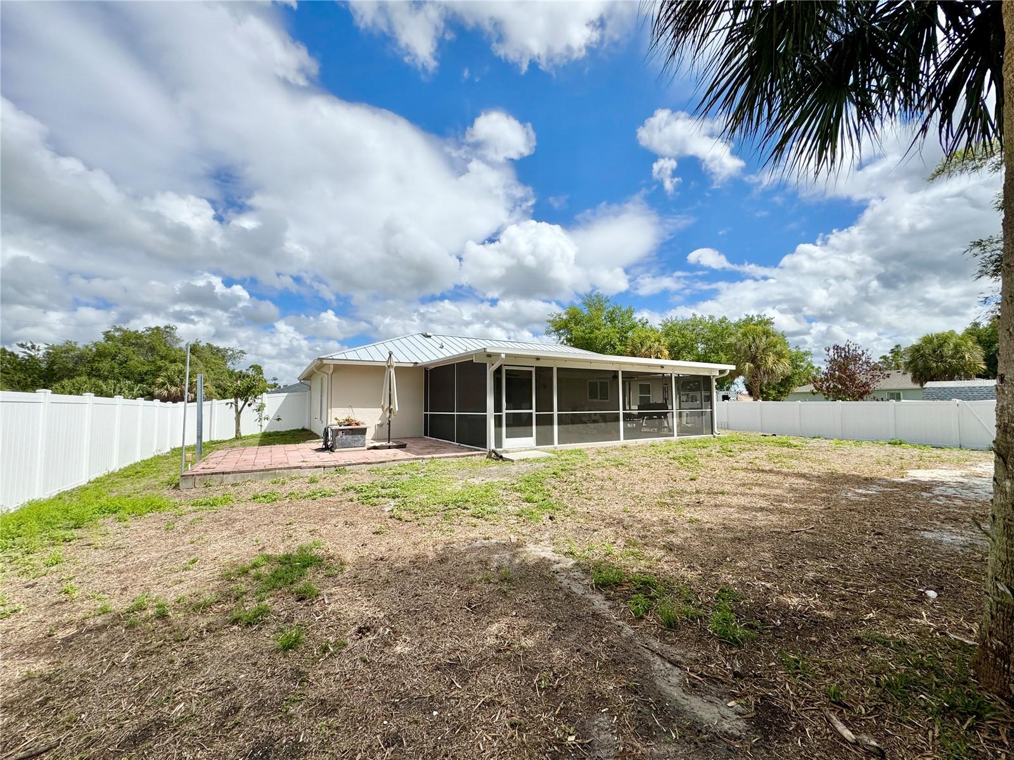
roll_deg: +1.2
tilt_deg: +4.6
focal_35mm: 14
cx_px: 507
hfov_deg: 102.1
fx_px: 410
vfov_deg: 85.7
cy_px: 380
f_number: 2.2
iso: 50
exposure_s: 1/3906
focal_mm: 2.22
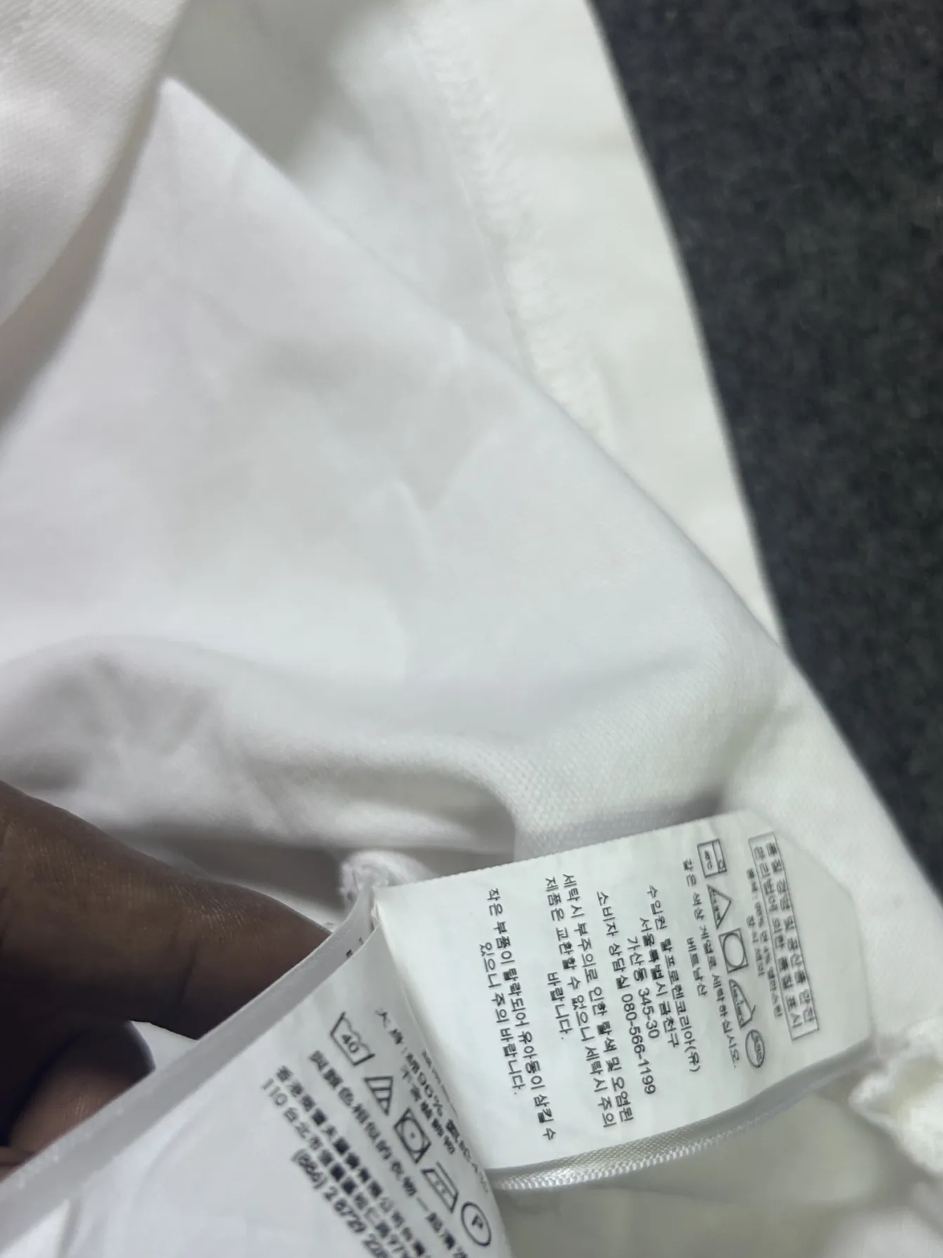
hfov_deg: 38.6
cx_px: 538
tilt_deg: -71.9
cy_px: 802
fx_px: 1344
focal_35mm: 37
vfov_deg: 49.5
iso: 64
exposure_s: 1/50
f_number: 1.5
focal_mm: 5.7
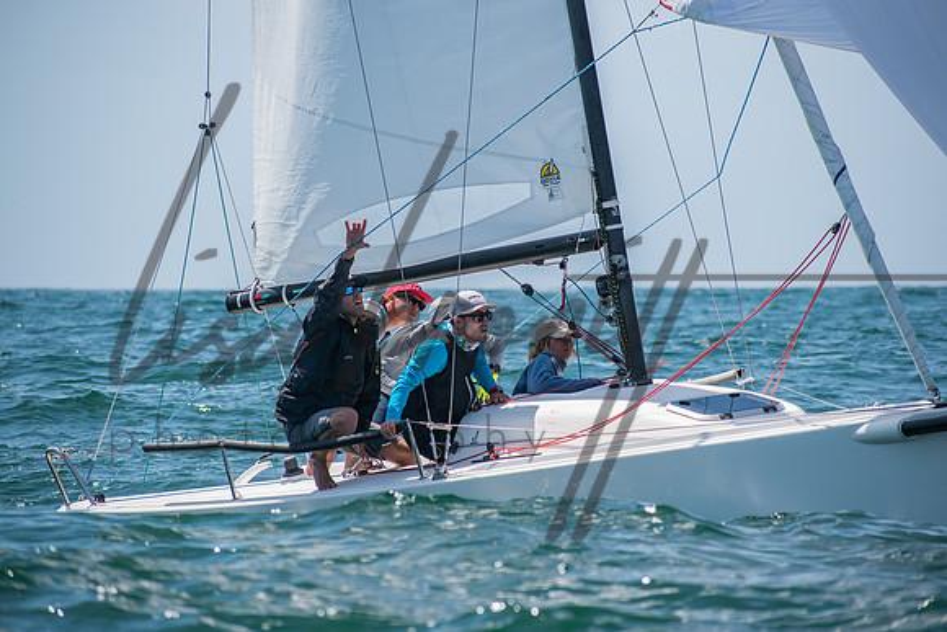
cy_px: 316
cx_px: 474
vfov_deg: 5.3
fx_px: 6770
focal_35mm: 257
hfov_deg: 8.0
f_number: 6.3
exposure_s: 1/1000
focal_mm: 165
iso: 200
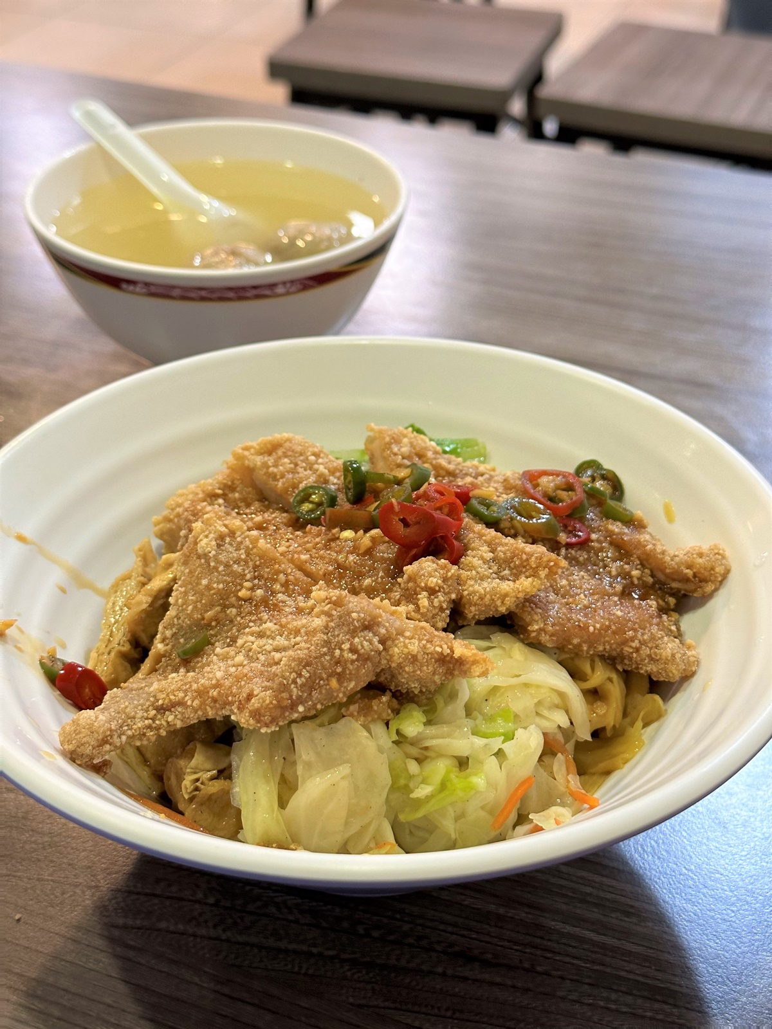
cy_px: 514
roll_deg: -1.3
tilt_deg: -35.5
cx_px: 386
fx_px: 1427
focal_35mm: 48
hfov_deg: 30.3
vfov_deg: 39.7
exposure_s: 1/60
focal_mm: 6.86
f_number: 1.78
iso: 160
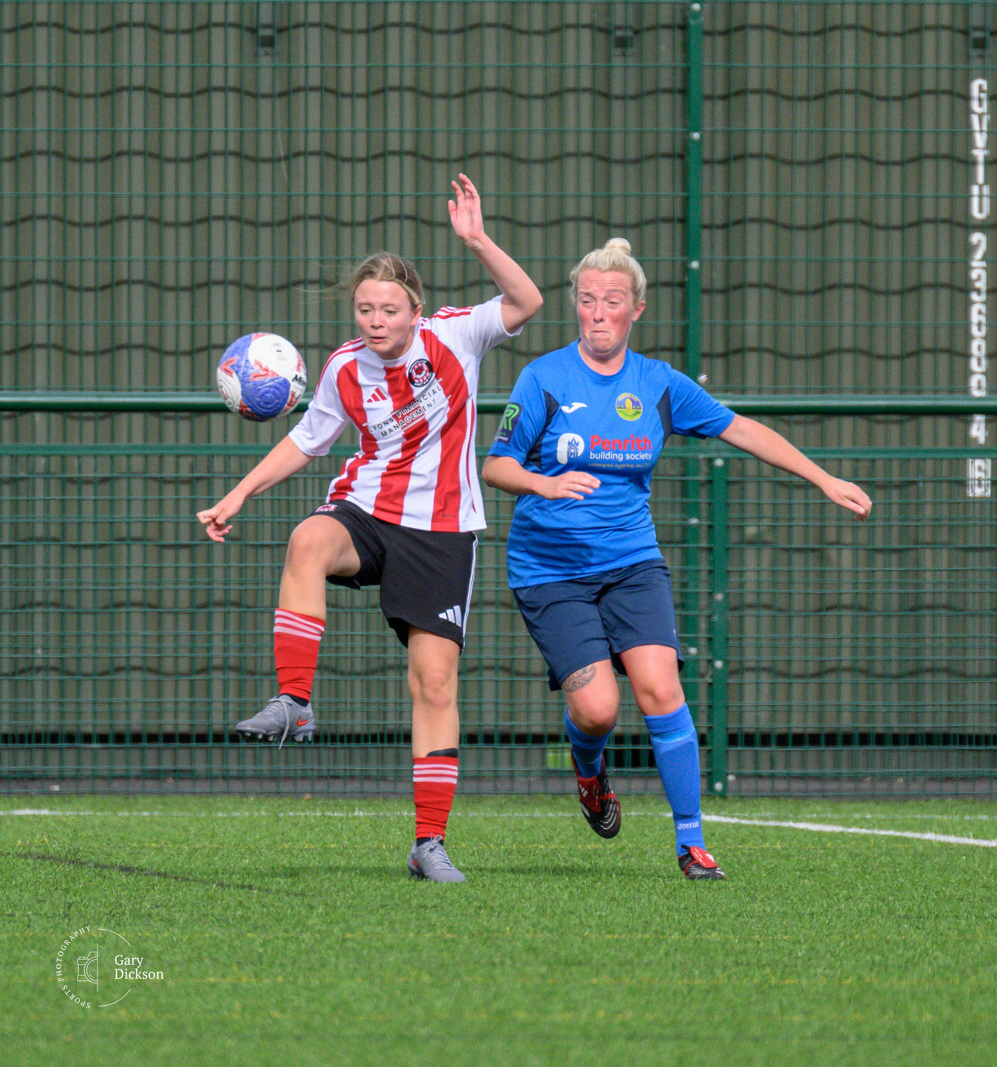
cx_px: 323
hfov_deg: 1.6
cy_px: 423
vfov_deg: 1.7
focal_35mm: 1062
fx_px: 35857
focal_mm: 400
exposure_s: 1/2500
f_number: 5.6
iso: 1000
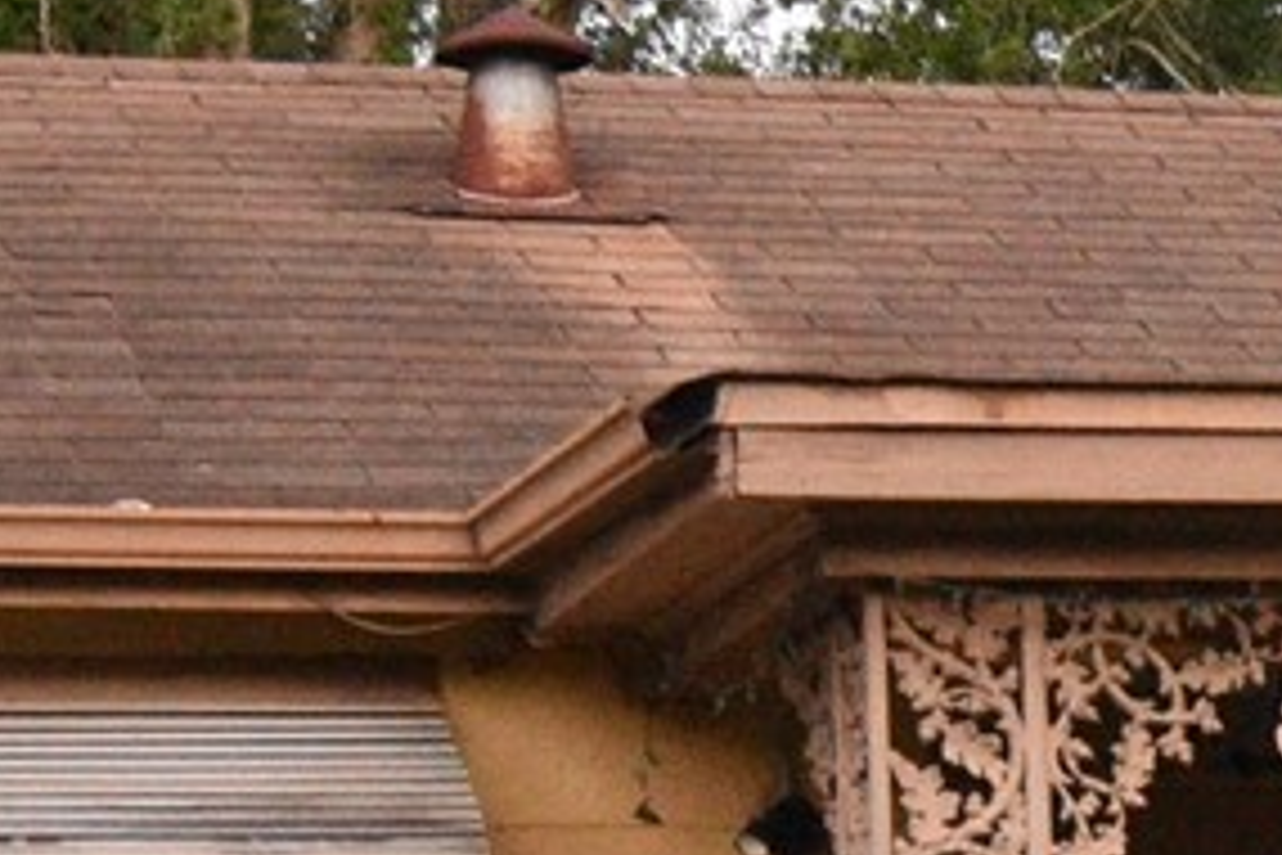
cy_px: 1242
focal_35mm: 229
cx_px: 1826
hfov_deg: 8.8
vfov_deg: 5.9
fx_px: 8154
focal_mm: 20
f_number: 6.3
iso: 2500
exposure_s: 1/30
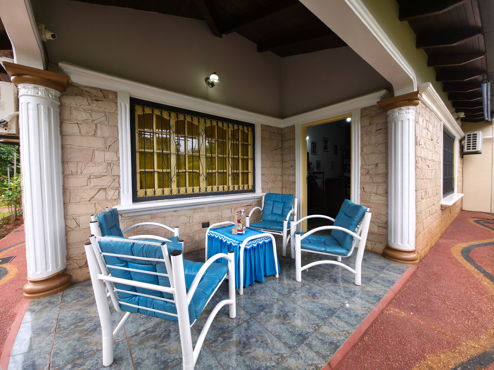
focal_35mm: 13
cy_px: 185
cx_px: 247
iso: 32
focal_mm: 2.2
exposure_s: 1/100
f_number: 1.9
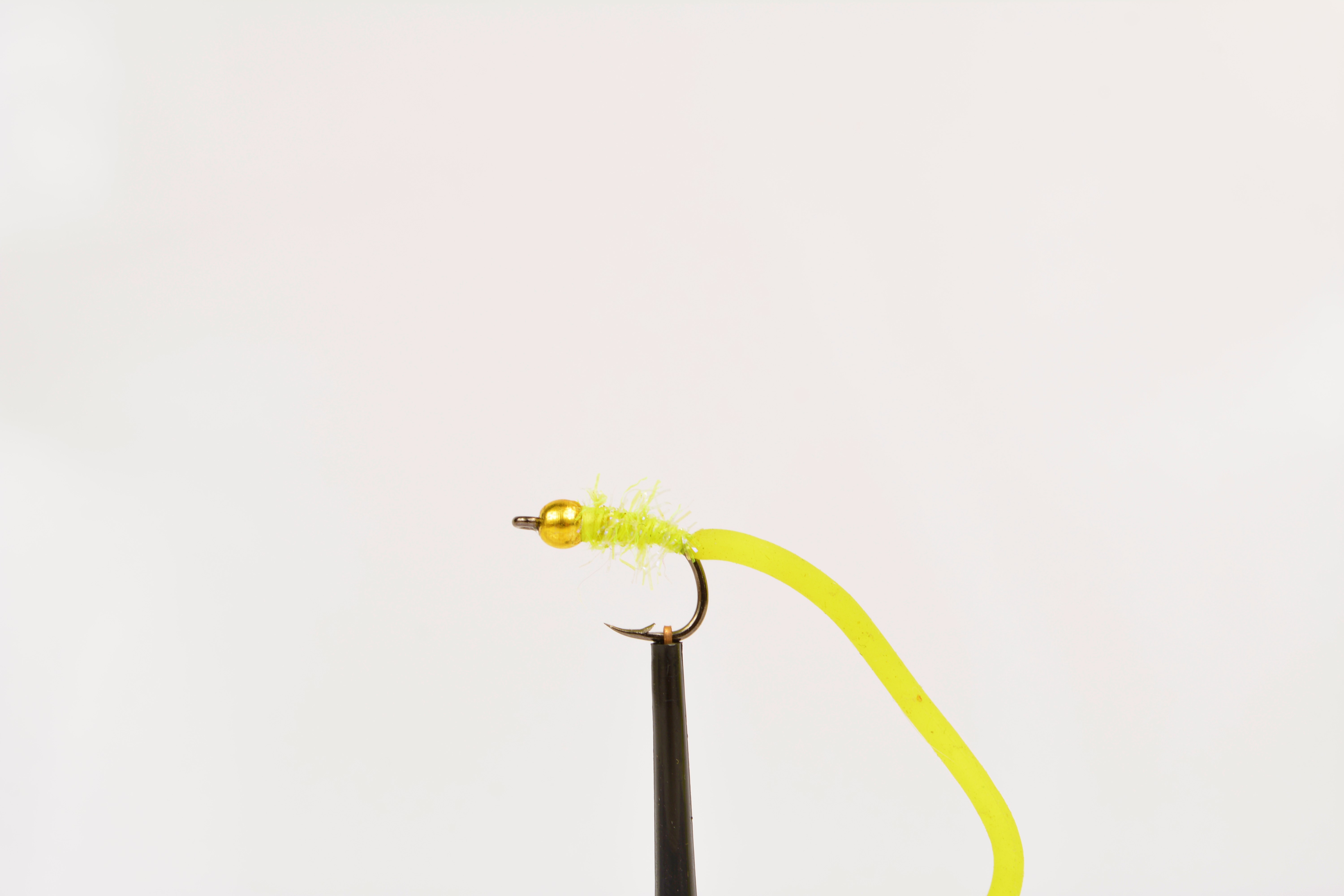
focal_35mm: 60
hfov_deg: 33.4
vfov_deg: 22.6
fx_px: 2240
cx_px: 672
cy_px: 448
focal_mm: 40
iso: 100
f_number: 11
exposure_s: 1/25
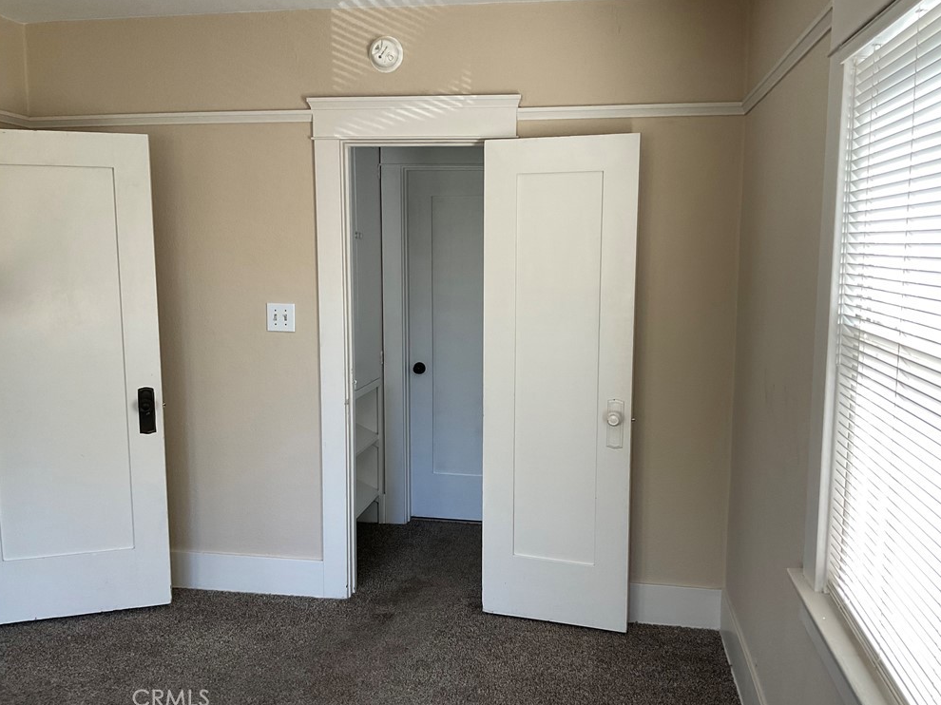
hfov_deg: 60.0
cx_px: 478
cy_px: 347
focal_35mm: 30
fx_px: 815
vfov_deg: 46.8
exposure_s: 1/120
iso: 64
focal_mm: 3
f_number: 1.8
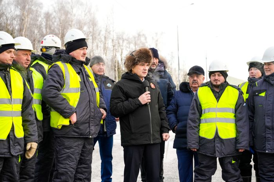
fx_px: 381
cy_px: 91
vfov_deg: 27.0
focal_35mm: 50
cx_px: 137
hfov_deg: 39.6
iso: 1000
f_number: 4.5
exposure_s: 1/500
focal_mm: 50
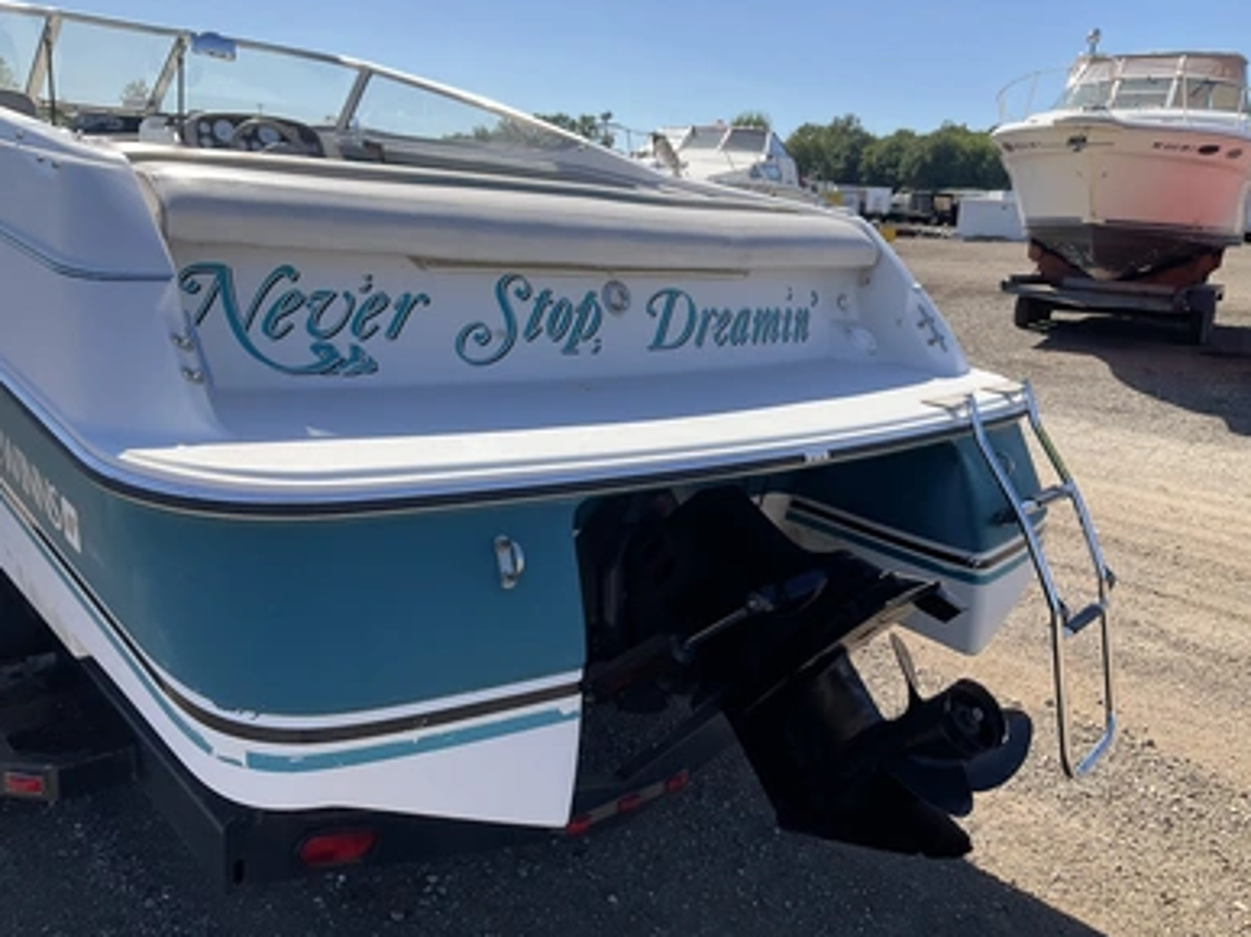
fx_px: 1084
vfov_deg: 46.8
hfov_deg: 60.0
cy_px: 468
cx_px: 643
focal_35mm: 30
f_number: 1.8
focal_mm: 3
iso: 25
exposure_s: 1/997
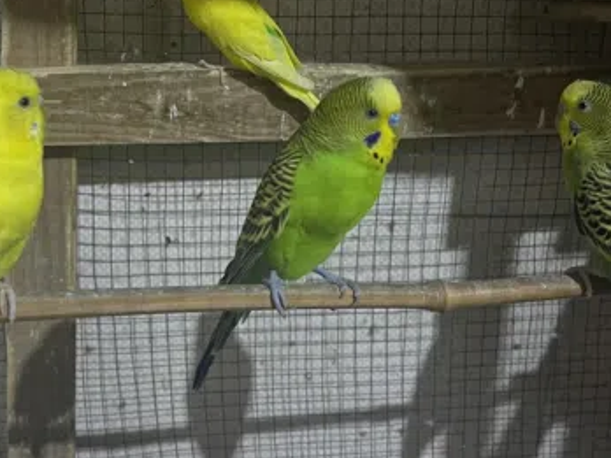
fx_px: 812
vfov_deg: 31.3
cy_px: 163
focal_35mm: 46
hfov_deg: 41.2
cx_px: 304
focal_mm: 5.1
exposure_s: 1/25
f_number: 1.6
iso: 640
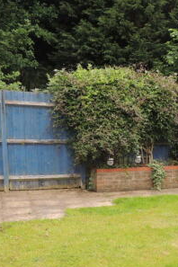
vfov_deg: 39.6
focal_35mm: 49
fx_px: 363
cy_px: 187
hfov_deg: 26.7
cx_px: 157
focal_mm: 4.3
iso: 100
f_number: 3
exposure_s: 1/200
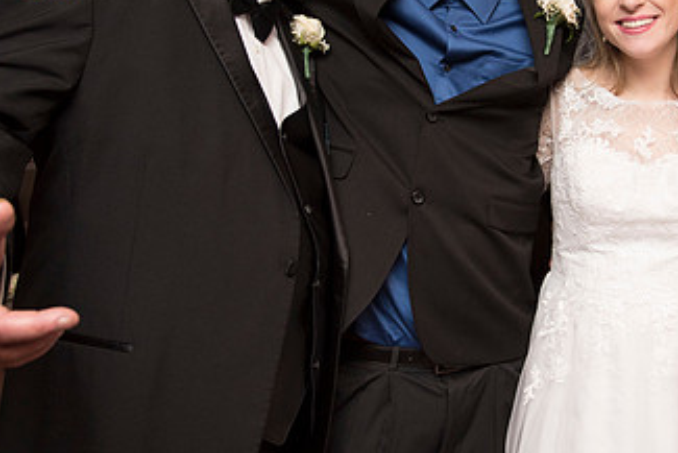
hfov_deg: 39.1
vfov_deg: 26.8
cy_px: 141
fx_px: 942
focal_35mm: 50
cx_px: 455
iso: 2000
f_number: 4
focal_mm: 28
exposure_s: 1/125
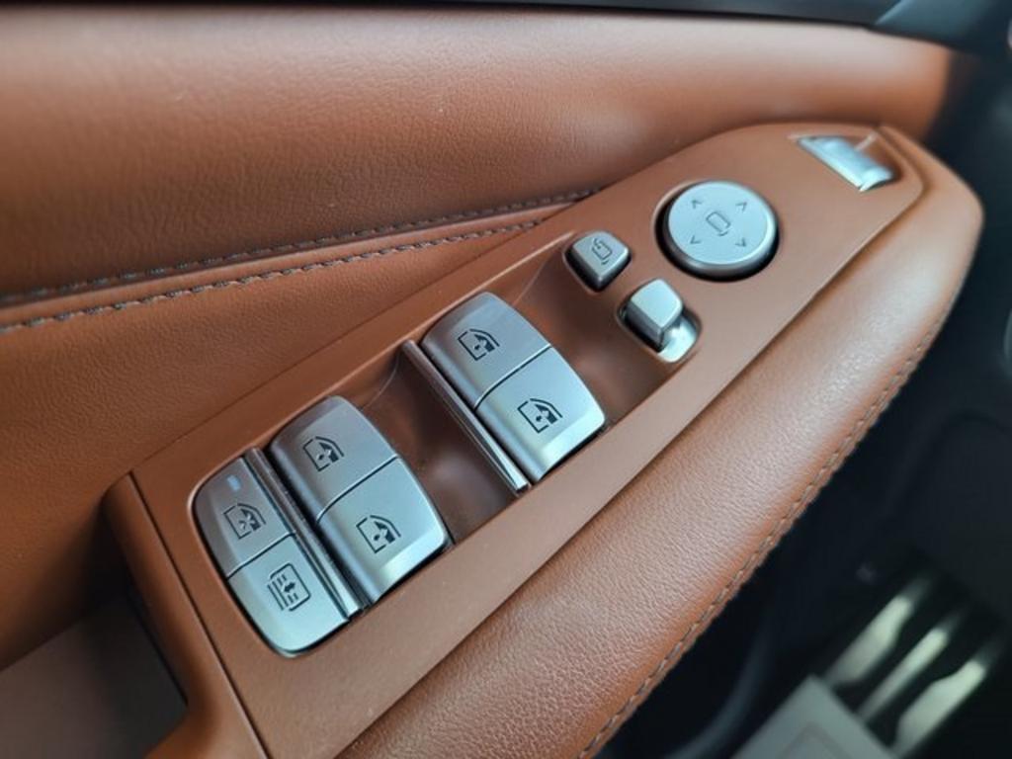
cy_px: 380
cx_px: 506
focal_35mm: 26
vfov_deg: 53.1
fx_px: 760
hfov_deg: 67.3
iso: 160
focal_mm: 5.4
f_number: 1.8
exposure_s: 1/60
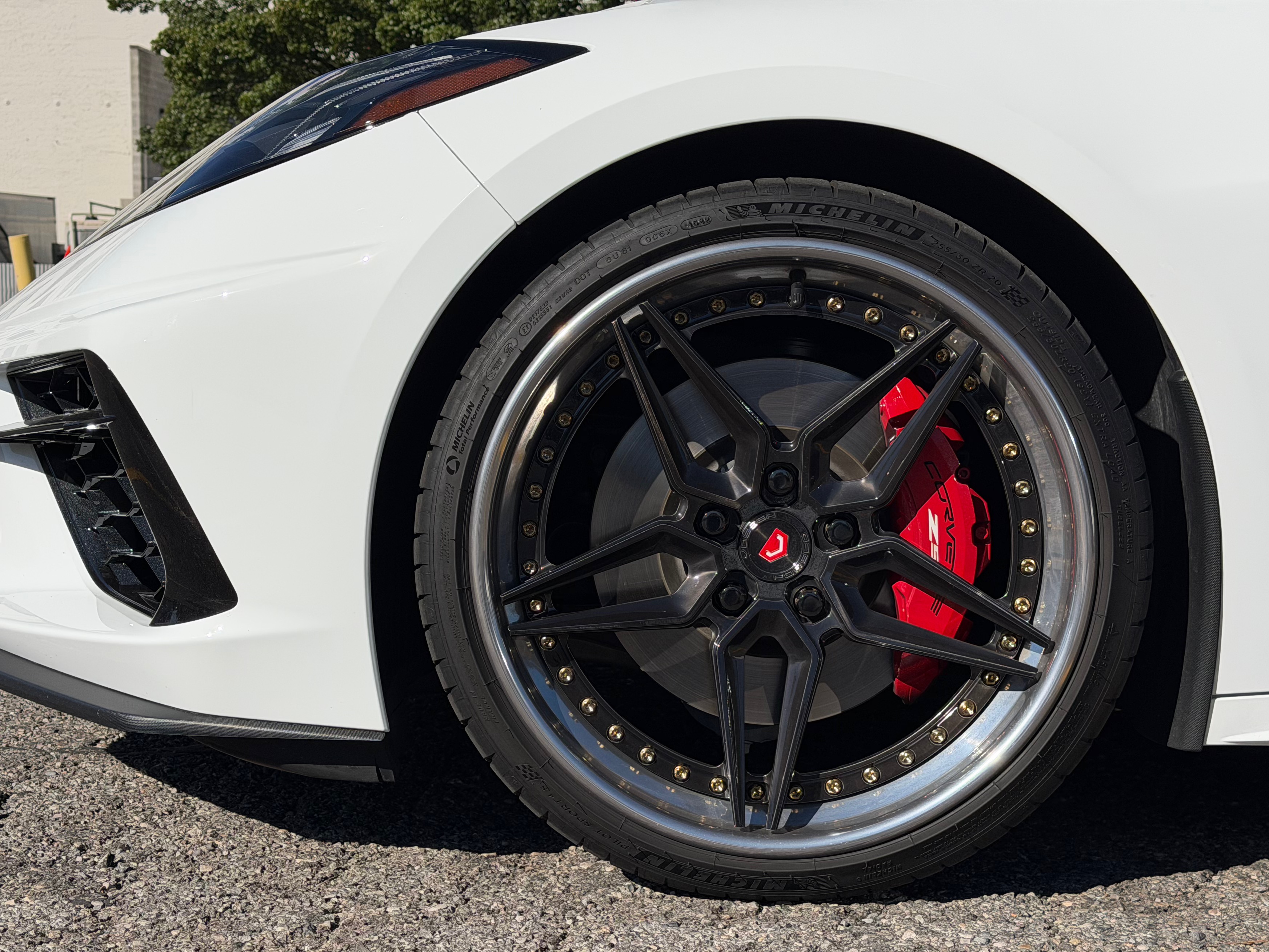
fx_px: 1760
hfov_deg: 39.7
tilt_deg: -7.4
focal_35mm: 48
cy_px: 476
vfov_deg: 30.3
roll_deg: -0.9
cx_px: 634
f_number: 1.78
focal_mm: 6.76
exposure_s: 1/9901
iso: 64
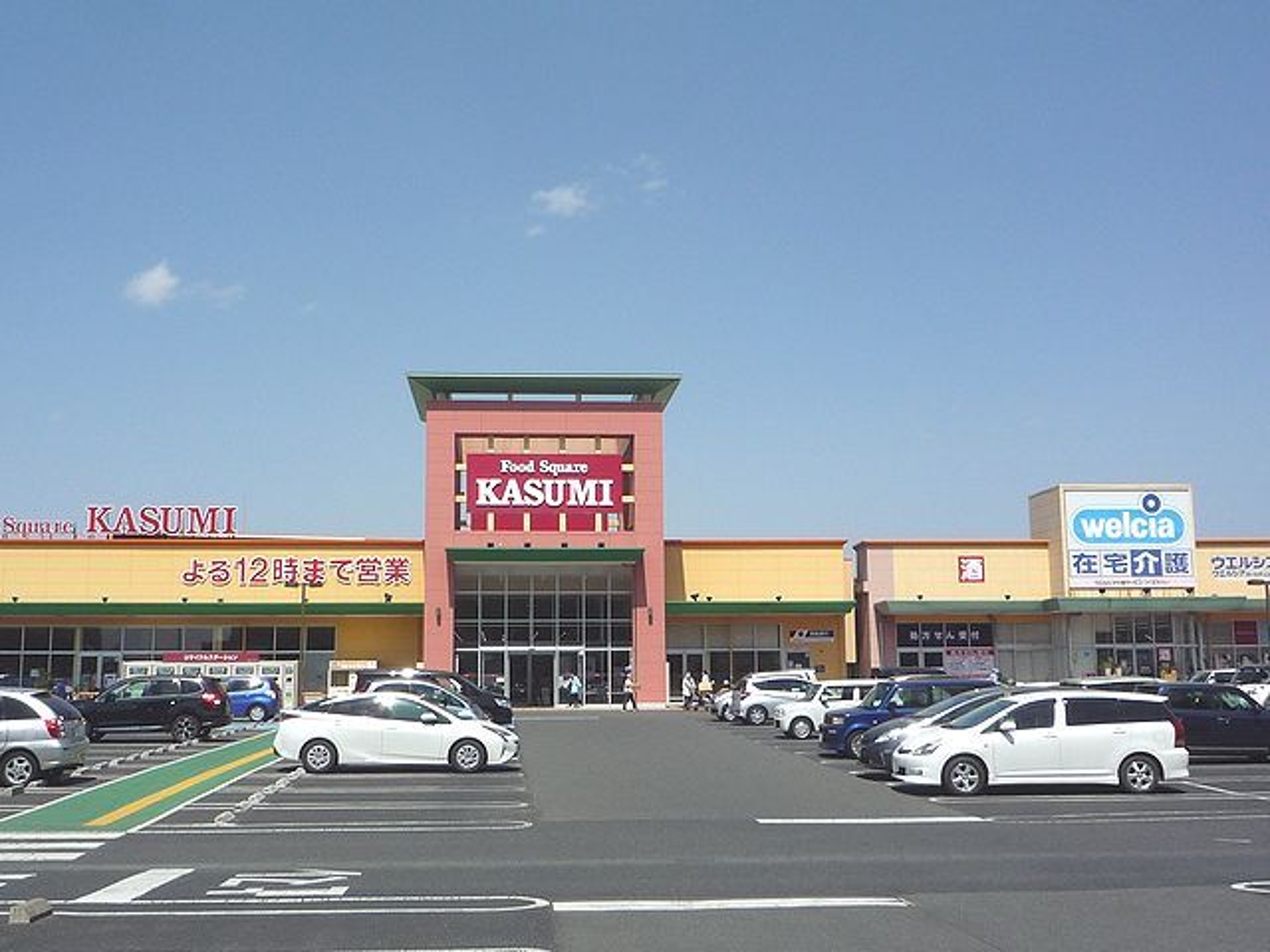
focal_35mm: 40
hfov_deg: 46.8
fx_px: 1468
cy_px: 476
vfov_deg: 36.0
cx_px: 635
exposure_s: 1/800
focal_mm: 4.4
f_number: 5.6
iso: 100
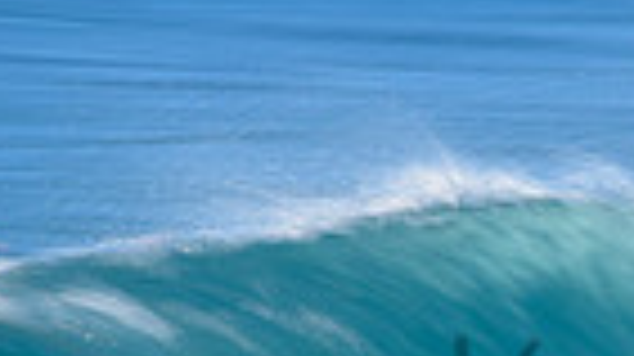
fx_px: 36177
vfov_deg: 0.6
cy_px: 367
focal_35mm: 2154
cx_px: 917
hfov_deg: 1.0
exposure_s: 1/6
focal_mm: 500
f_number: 11
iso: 31
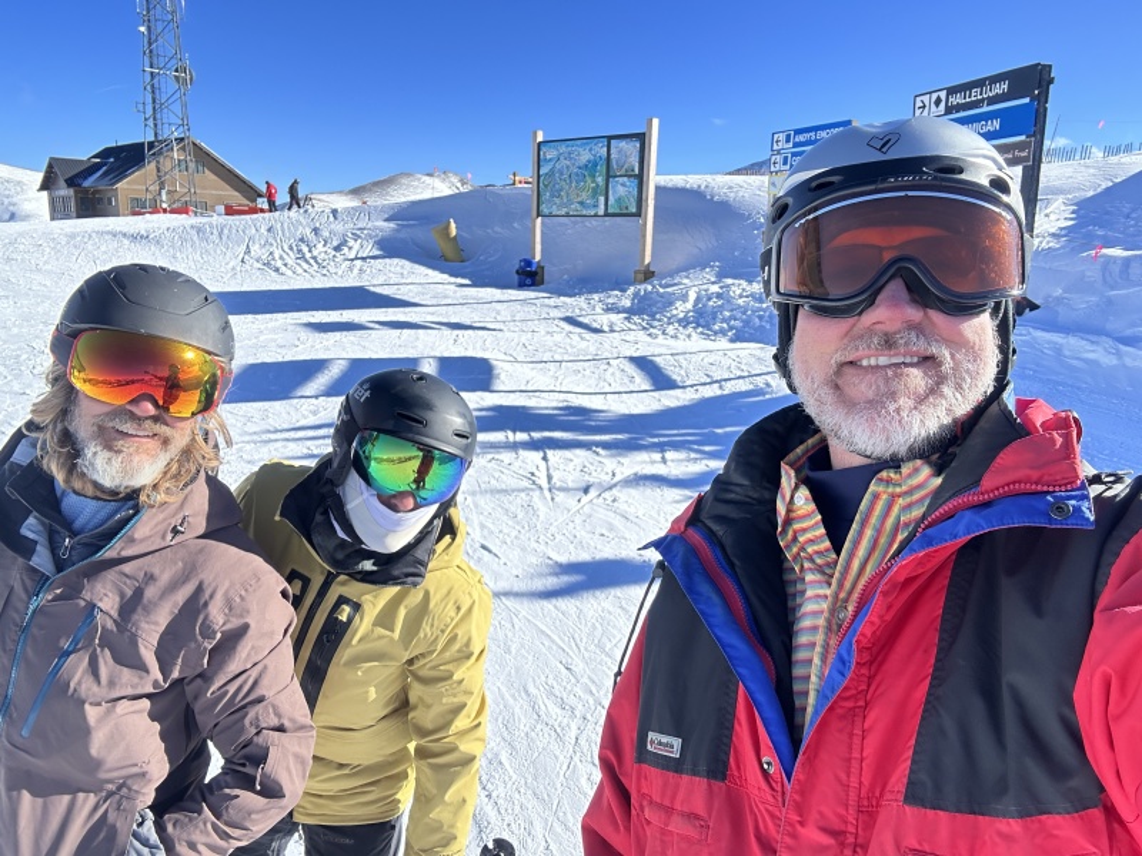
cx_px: 571
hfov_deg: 73.9
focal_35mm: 23
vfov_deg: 58.9
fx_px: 759
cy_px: 428
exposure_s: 1/900
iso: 25
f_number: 1.9
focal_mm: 2.69
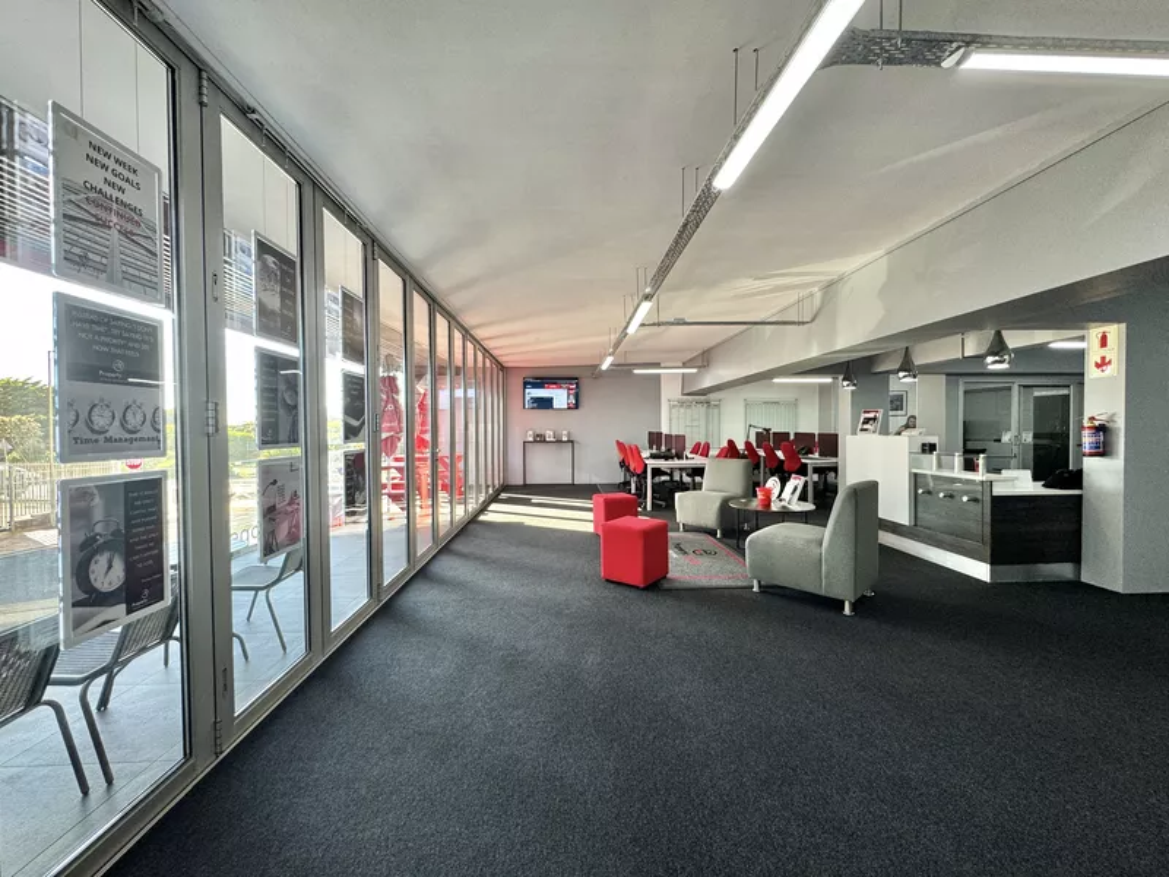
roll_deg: +0.6
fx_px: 473
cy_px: 438
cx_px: 584
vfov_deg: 85.7
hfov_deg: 102.1
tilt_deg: -1.8
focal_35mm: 14
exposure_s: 1/100
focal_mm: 2.22
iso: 125
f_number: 2.2
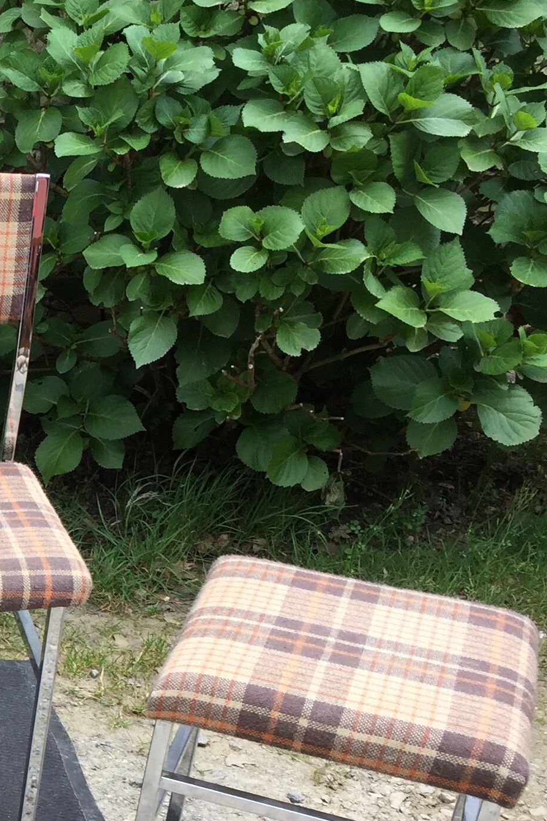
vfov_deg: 28.0
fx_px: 1619
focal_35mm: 71
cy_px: 630
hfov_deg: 16.9
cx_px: -339
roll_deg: -1.7
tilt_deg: -28.3
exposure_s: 1/237
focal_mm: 4.15
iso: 32
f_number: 2.2
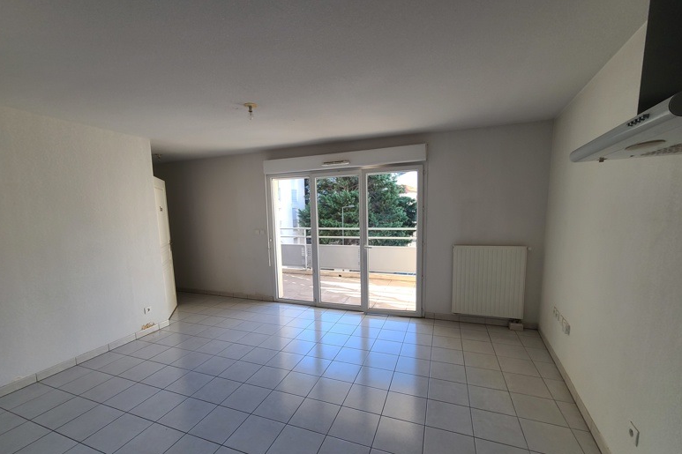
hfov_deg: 104.2
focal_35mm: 14
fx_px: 265
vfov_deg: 80.9
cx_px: 330
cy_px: 249
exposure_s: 1/120
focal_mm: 2.2
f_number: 2.2
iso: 80
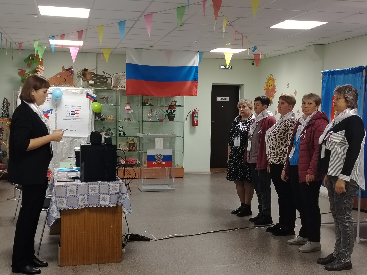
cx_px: 184
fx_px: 498
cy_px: 138
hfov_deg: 40.4
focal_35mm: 47
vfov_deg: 30.9
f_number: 1.75
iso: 509
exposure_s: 1/50
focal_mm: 5.25
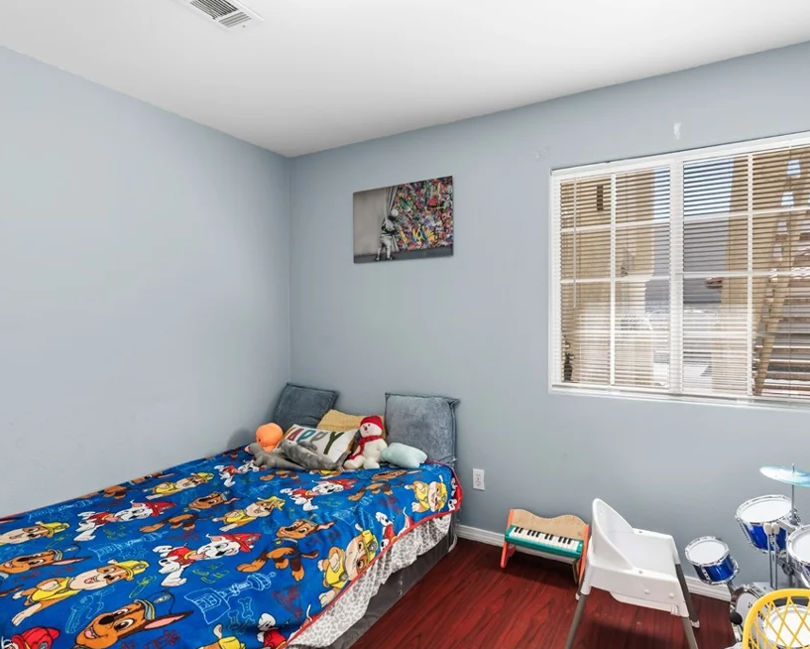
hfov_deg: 80.3
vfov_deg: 68.1
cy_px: 323
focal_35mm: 20
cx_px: 422
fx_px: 480
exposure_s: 1/13
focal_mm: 17
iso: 400
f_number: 8
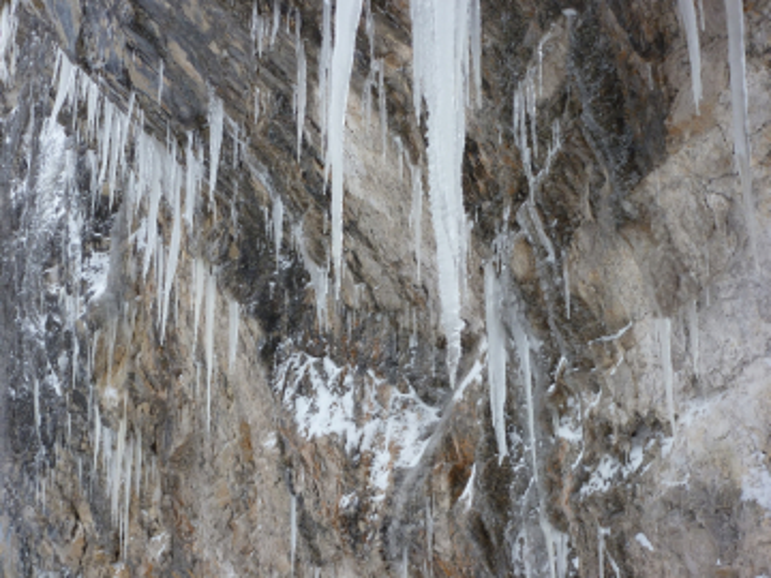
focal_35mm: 45
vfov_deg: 32.2
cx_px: 386
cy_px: 289
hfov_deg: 42.1
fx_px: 1002
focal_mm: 8
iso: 100
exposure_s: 1/80
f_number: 4
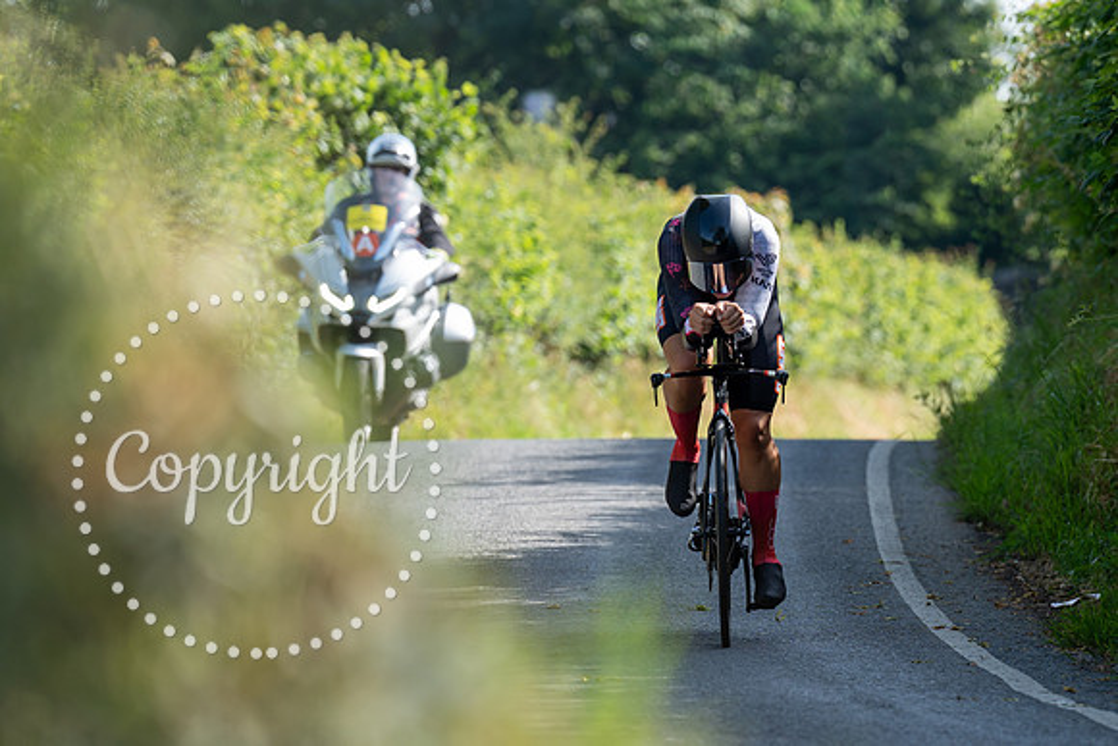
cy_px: 472
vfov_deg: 3.8
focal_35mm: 359
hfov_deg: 5.7
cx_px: 667
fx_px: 11138
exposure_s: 1/800
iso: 250
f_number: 3.5
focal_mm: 176
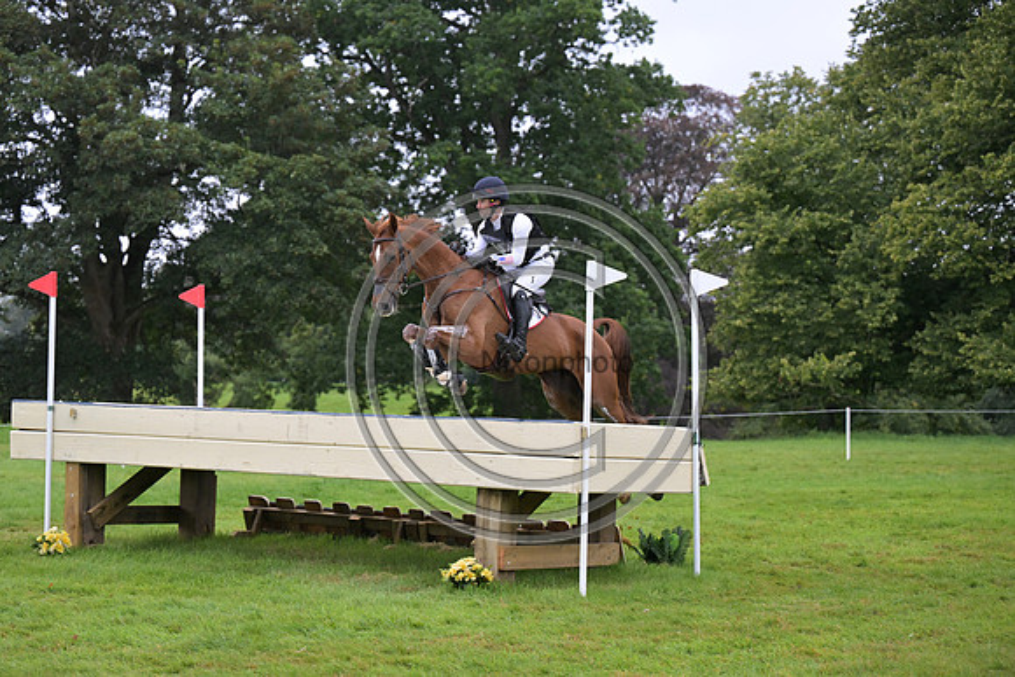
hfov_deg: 27.7
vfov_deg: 18.7
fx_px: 2059
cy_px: 338
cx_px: 508
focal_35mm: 73
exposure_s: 1/1250
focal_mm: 73
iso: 2500
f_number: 3.5
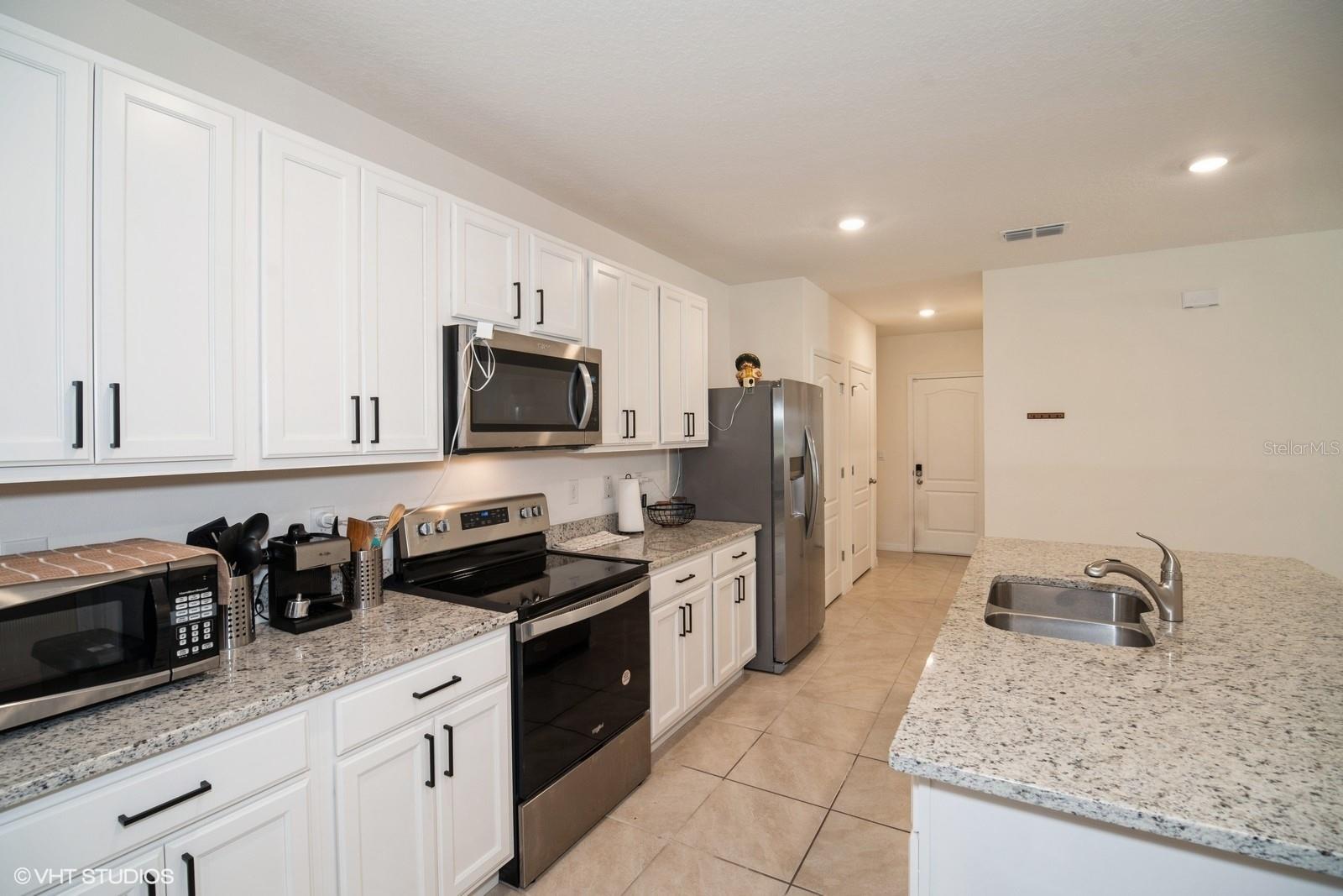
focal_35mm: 15
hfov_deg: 100.4
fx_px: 560
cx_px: 672
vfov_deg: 77.3
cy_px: 448
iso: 200
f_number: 8
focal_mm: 15
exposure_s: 1/5
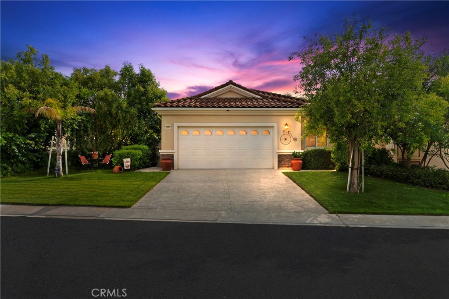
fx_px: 299
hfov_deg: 73.7
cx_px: 224
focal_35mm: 24
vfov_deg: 53.1
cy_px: 150
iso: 100
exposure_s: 1/160
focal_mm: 16
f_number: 8
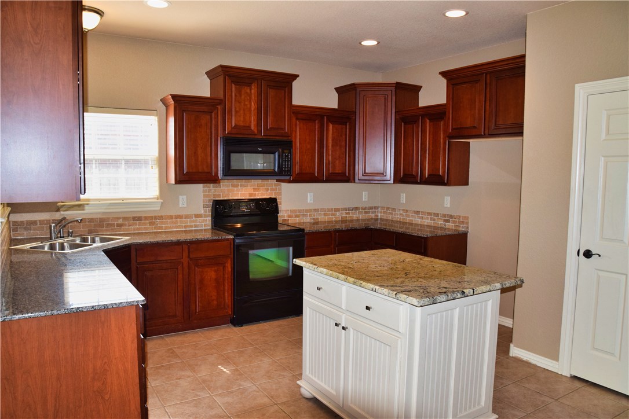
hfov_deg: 41.1
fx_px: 839
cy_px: 210
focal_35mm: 48
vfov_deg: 28.1
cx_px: 314
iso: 800
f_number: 5.6
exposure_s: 1/125
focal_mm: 32
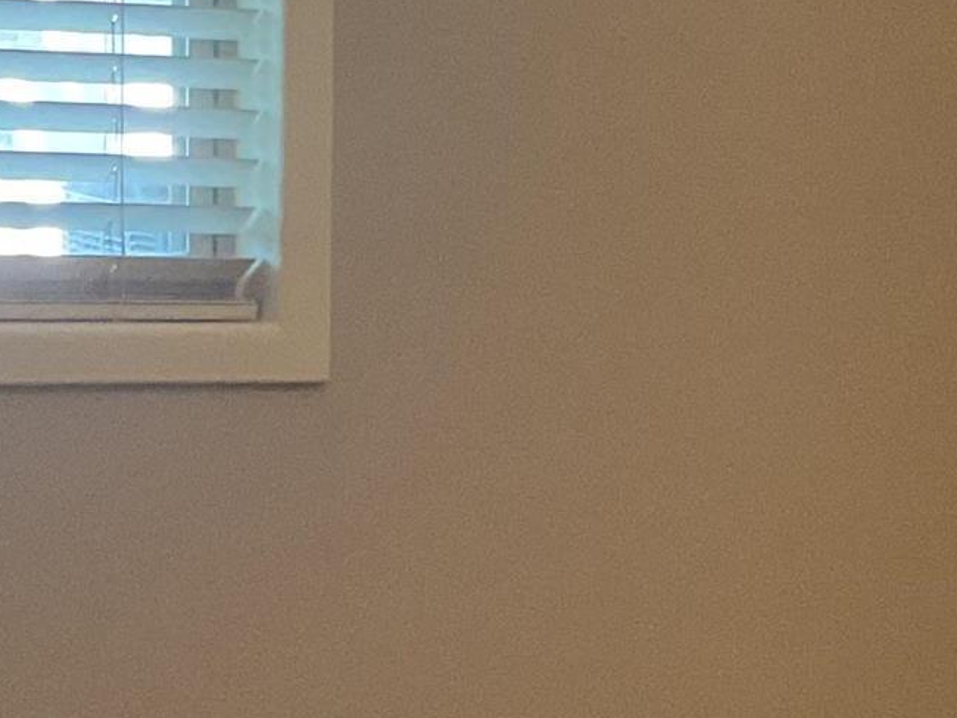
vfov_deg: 10.8
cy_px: 500
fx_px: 3789
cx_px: 1026
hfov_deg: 14.1
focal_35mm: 137
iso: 250
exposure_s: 1/60
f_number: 1.8
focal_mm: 3
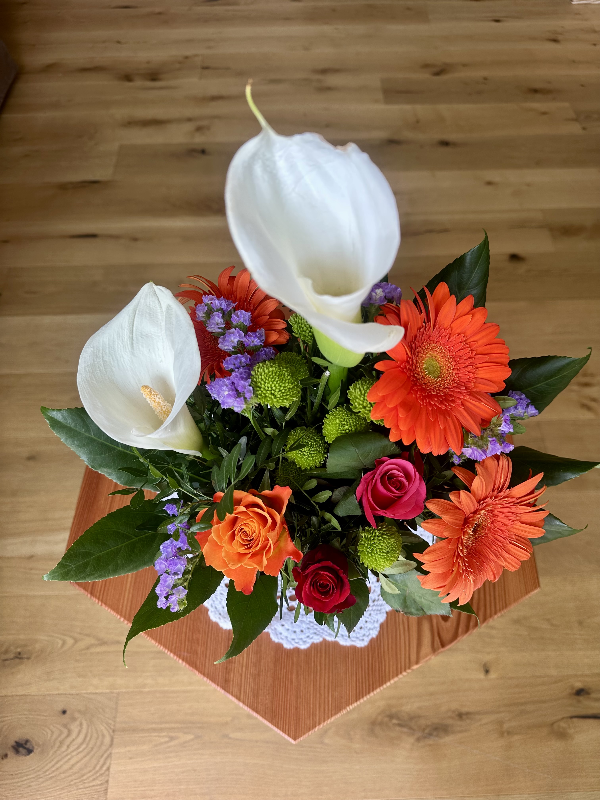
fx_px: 555
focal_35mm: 24
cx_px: 300
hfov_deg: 56.8
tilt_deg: -58.8
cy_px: 400
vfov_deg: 71.6
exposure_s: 1/185
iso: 80
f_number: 1.78
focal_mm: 6.86
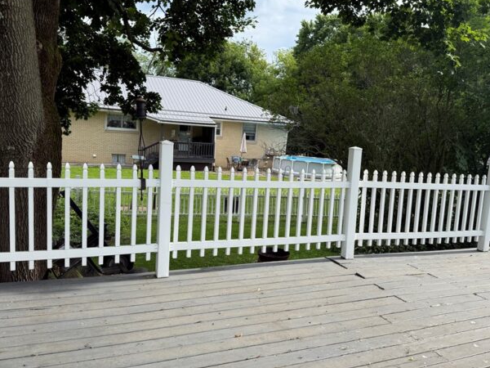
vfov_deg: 44.1
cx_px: 261
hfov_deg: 56.8
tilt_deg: -8.8
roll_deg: -4.4
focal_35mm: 32
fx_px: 453
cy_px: 195
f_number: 1.78
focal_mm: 6.76
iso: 80
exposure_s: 1/1618
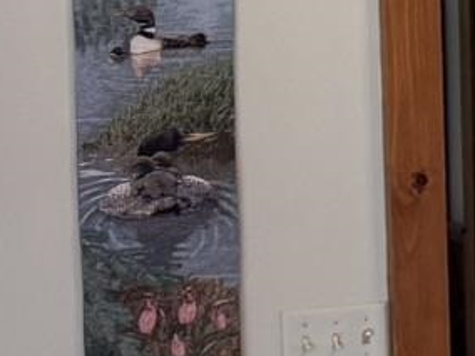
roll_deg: -1.6
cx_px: 1689
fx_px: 2374
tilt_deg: -4.4
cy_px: 132
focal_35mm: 173
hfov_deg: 8.3
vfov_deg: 8.6
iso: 250
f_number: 1.78
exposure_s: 1/120
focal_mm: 6.76
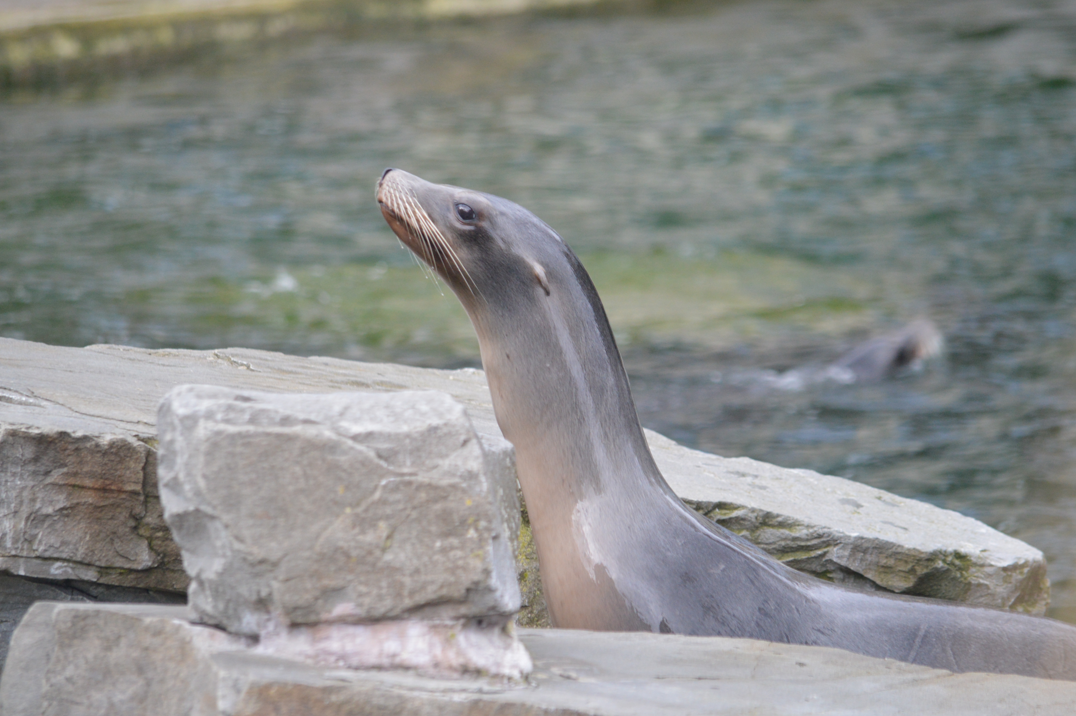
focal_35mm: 355
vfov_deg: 3.9
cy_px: 353
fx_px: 10602
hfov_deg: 5.8
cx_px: 523
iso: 900
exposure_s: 1/500
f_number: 5.3
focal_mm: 220
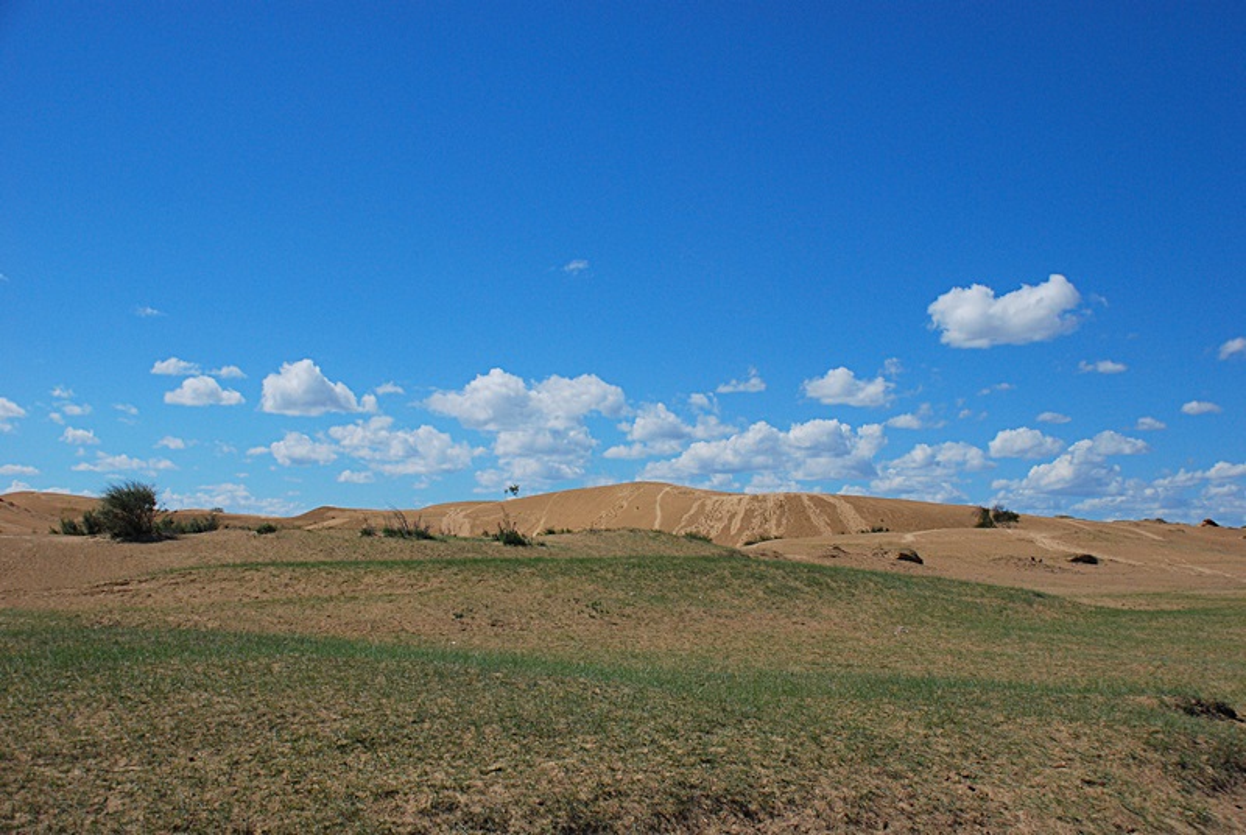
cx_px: 623
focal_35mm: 42
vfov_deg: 32.0
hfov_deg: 46.3
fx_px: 1456
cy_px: 418
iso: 400
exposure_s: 1/2500
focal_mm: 28
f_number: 6.3
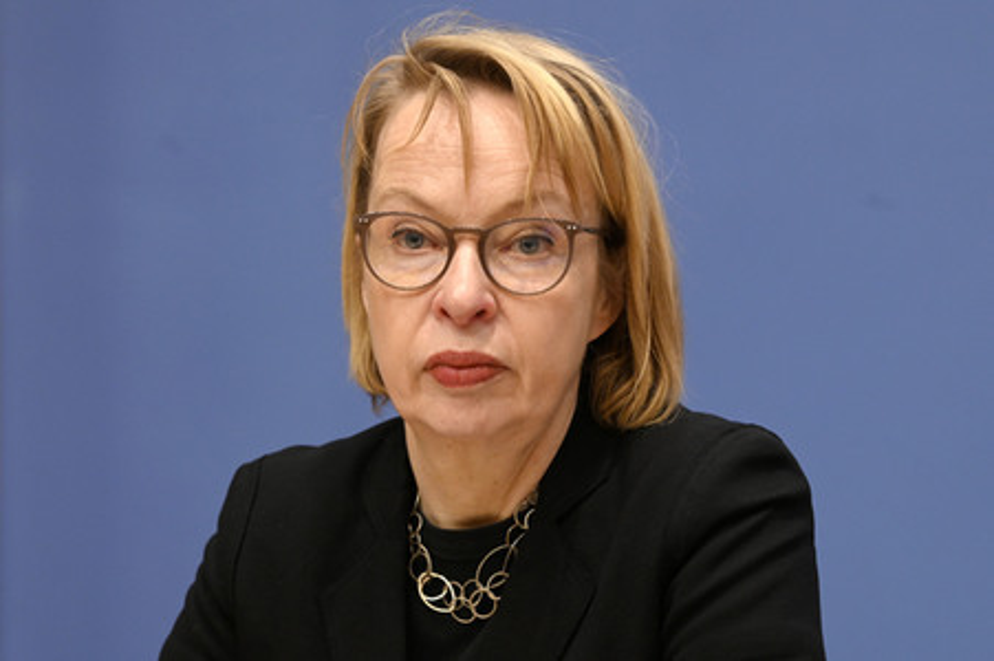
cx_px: 497
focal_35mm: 170
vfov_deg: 8.1
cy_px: 330
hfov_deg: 12.1
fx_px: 4690
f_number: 5.6
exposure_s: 1/500
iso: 4000
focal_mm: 170
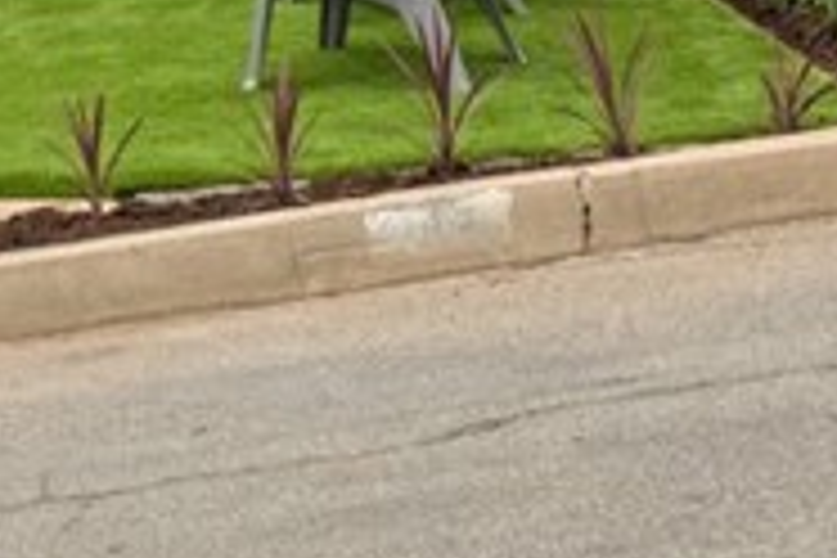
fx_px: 3324
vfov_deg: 9.1
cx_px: -225
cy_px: -508
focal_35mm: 143
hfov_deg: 13.8
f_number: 8
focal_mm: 26
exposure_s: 1/250
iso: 80
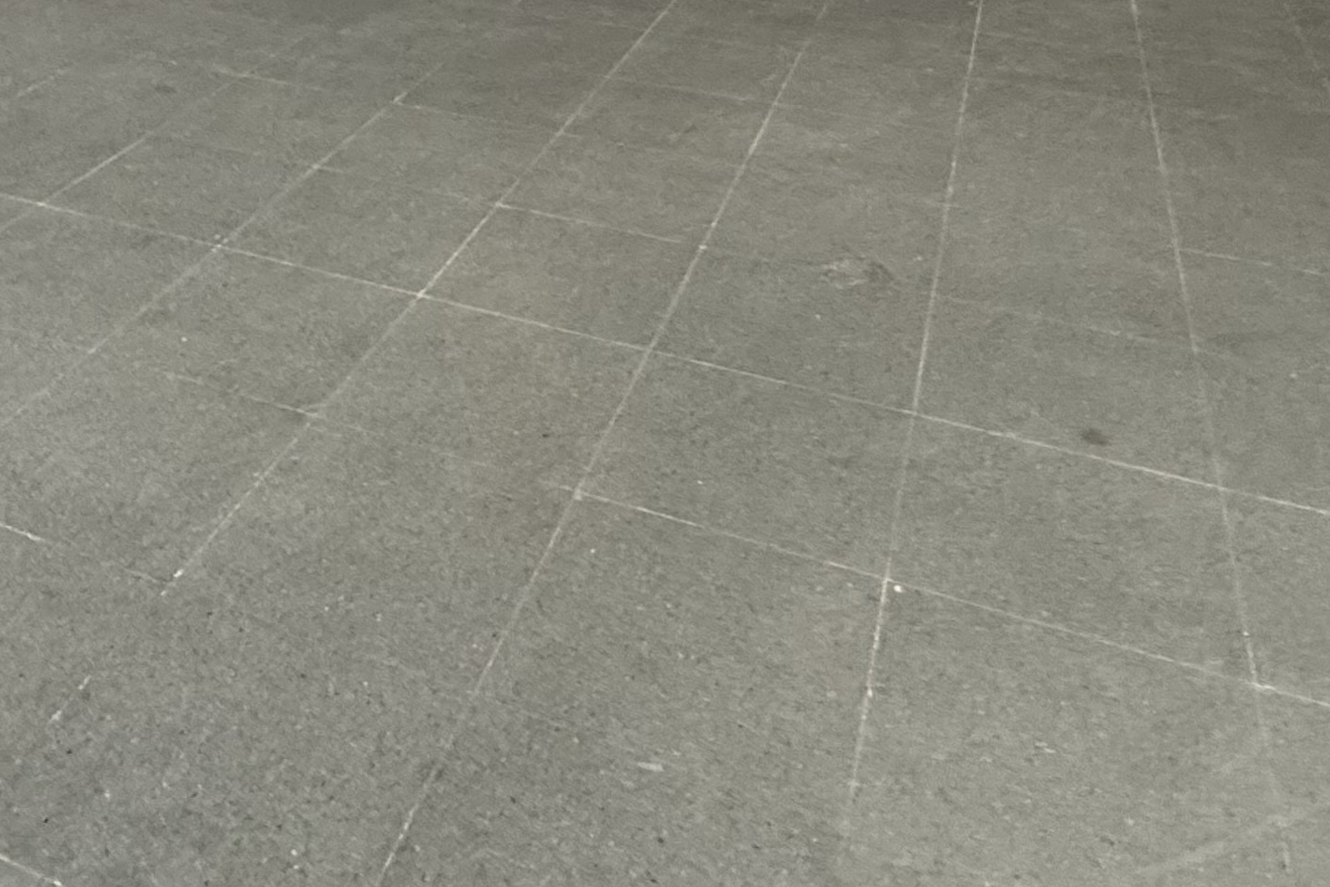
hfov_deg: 46.2
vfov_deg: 25.7
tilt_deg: -4.9
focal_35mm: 41
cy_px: -393
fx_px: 1515
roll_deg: -2.3
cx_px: 377
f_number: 2.2
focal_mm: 2.22
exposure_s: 1/50
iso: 320
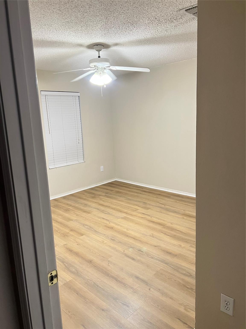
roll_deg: +3.0
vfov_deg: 67.3
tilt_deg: -10.9
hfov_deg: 53.1
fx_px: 246
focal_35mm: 26
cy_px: 164
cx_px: 123
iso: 125
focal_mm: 5.7
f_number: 1.5
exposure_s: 1/60
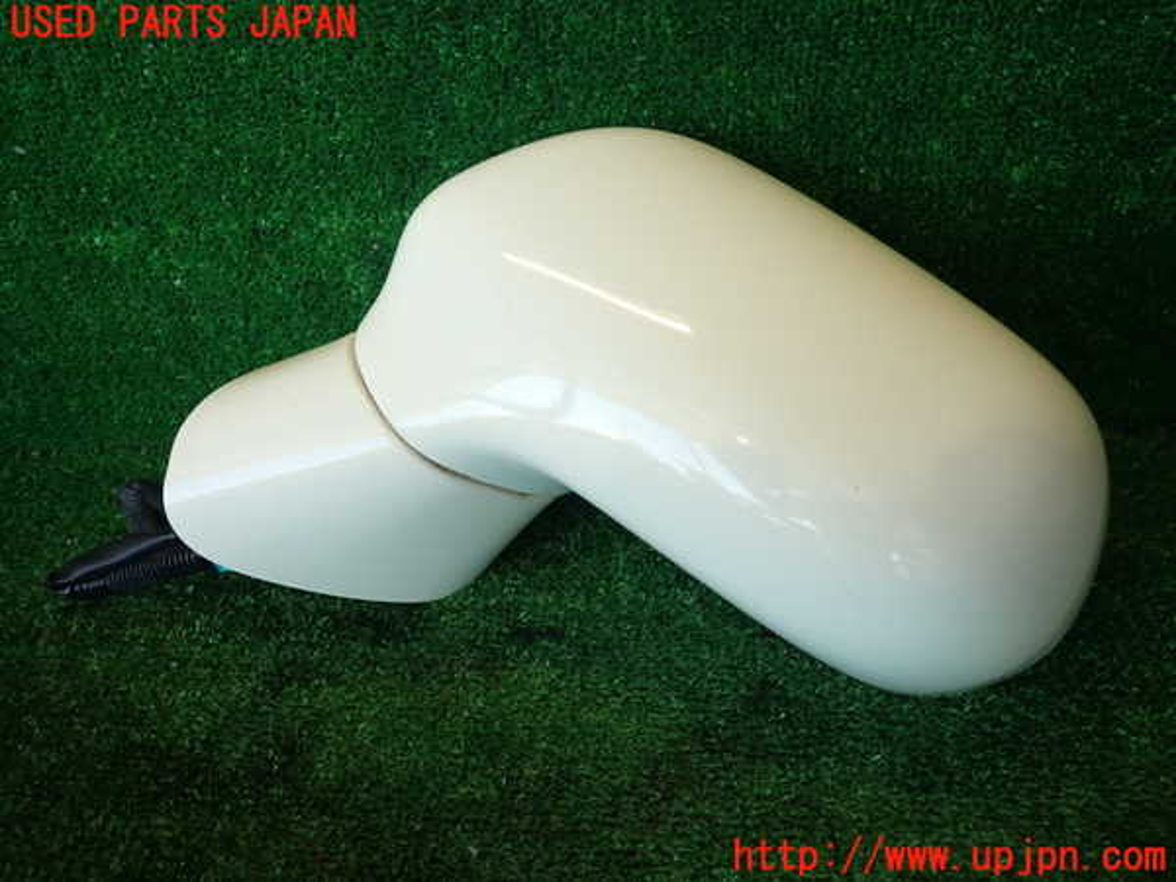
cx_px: 588
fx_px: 849
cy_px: 441
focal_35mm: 25
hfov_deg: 69.4
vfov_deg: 54.9
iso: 100
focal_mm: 4.5
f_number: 2
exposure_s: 1/100
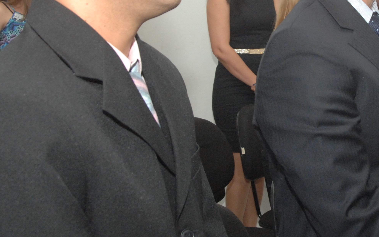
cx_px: 306
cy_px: 51
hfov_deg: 27.6
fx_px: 754
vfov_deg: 17.7
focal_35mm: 73
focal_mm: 22
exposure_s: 1/125
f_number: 7.1
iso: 800
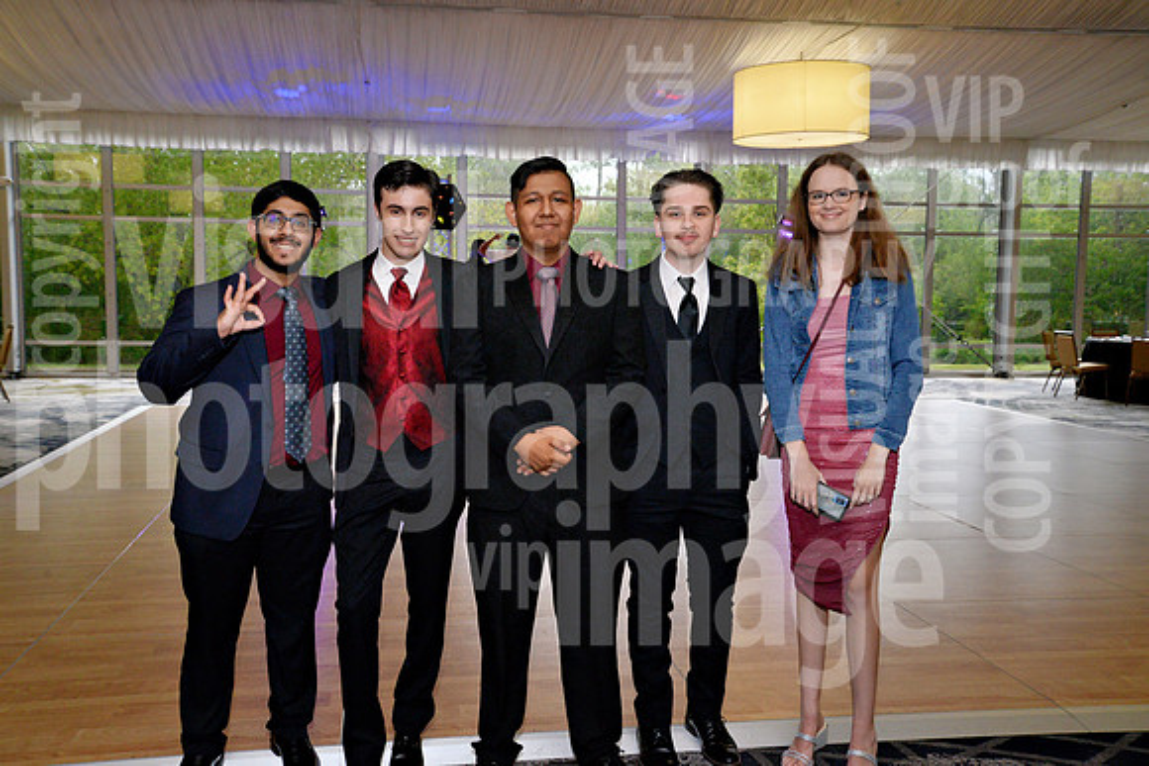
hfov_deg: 54.4
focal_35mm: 35
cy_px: 383
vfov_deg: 37.9
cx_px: 574
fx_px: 1117
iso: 3200
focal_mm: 35
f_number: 9
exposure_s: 1/125
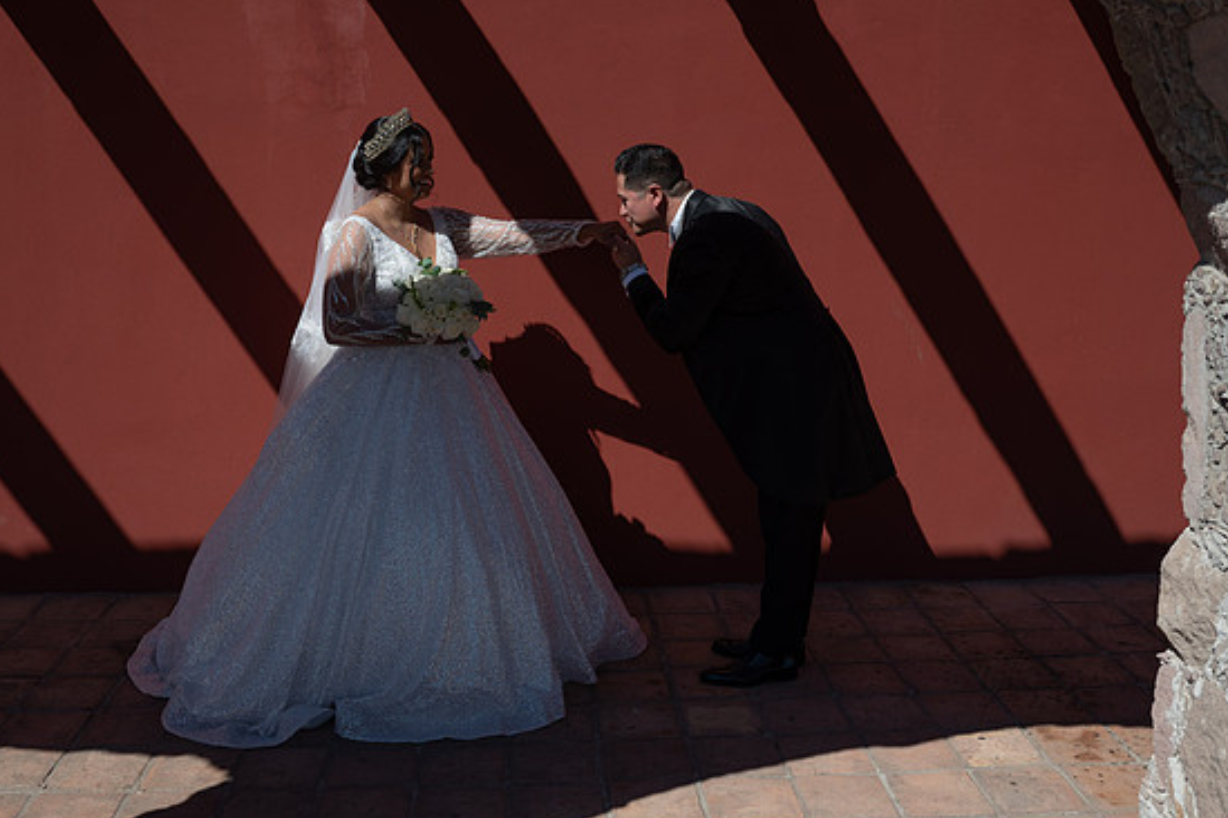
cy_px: 403
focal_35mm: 37
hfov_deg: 51.9
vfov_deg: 35.9
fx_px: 1262
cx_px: 586
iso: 125
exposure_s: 1/1600
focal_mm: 35
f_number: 5
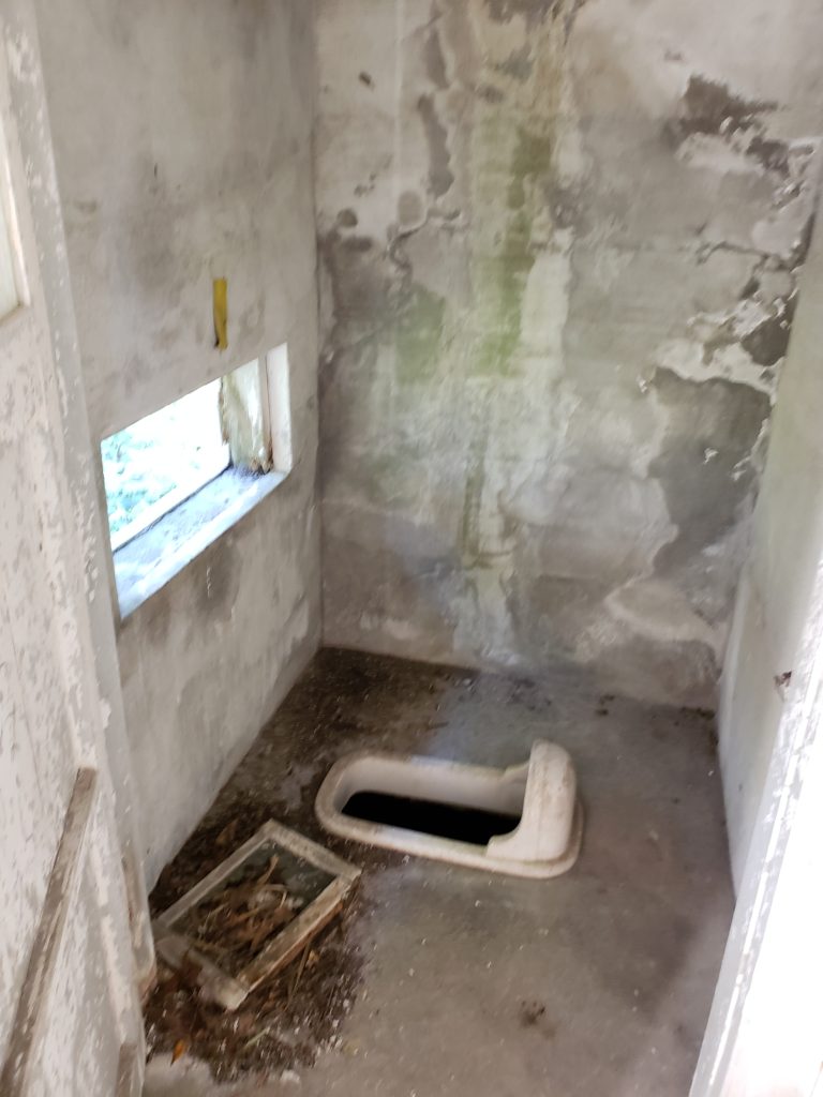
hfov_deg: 53.1
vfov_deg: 67.3
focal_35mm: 26
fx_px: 824
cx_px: 412
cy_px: 548
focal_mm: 4.3
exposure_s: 1/14
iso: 250
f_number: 2.4
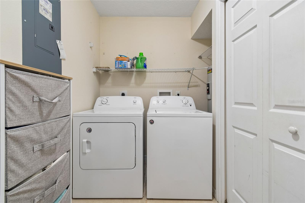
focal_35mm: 15
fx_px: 127
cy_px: 102
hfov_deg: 100.4
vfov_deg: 77.3
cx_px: 152
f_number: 7.1
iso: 100
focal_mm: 10
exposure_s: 1
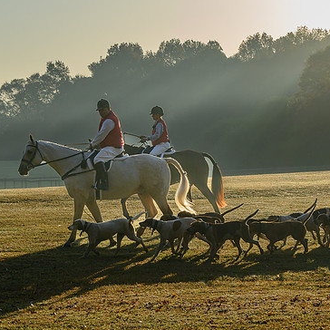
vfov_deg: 12.2
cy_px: 245
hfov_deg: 12.2
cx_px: 237
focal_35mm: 143
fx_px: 1542
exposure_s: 1/500
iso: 200
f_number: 8
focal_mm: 50
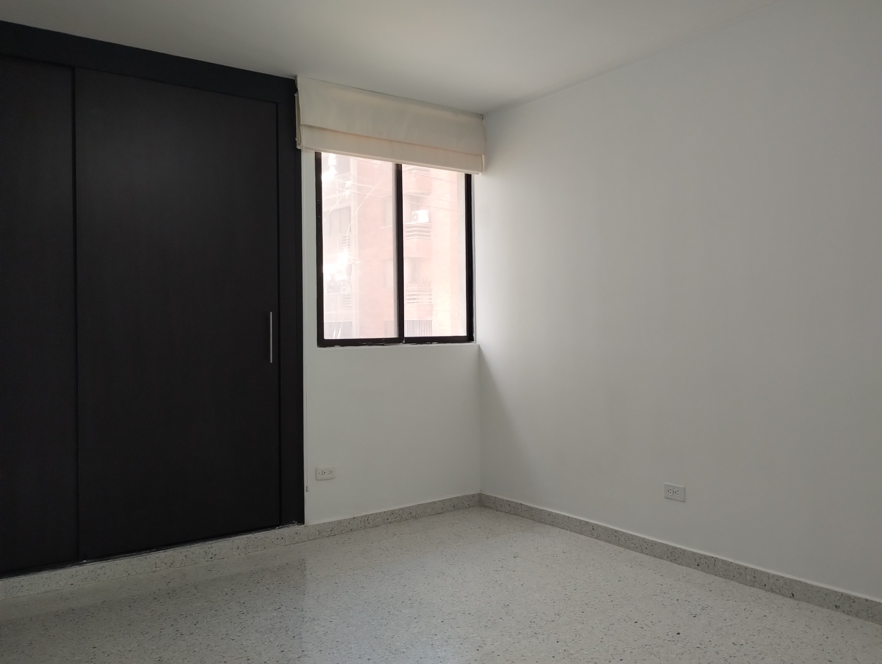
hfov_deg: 63.4
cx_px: 441
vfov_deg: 49.9
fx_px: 714
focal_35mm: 28
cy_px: 332
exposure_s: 1/60
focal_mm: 4.27
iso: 283
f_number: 1.8
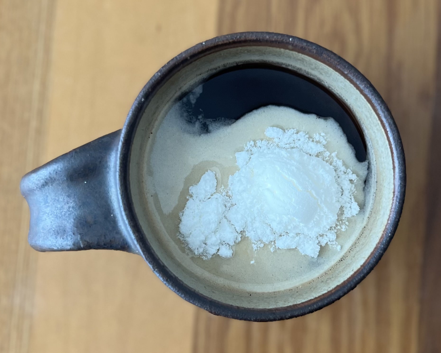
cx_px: 239
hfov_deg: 62.1
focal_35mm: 28
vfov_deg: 51.5
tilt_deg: -89.4
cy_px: 181
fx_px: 365
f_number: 1.5
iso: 160
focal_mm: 5.7
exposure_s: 1/60
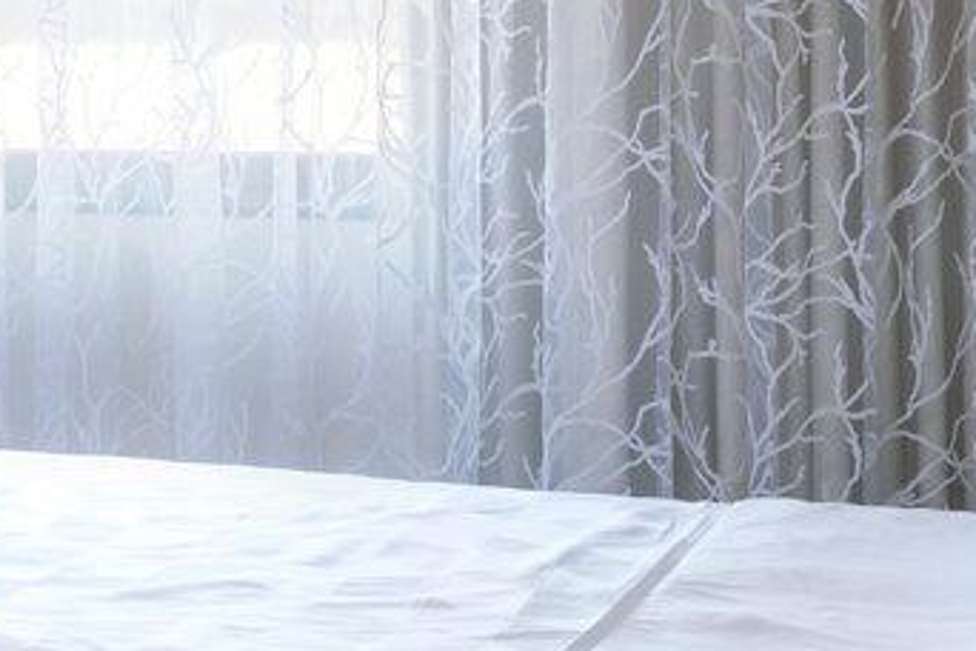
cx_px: -816
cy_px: 157
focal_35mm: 112
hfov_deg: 15.5
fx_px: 3036
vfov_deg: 12.2
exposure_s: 2.5
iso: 100
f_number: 11
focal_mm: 23
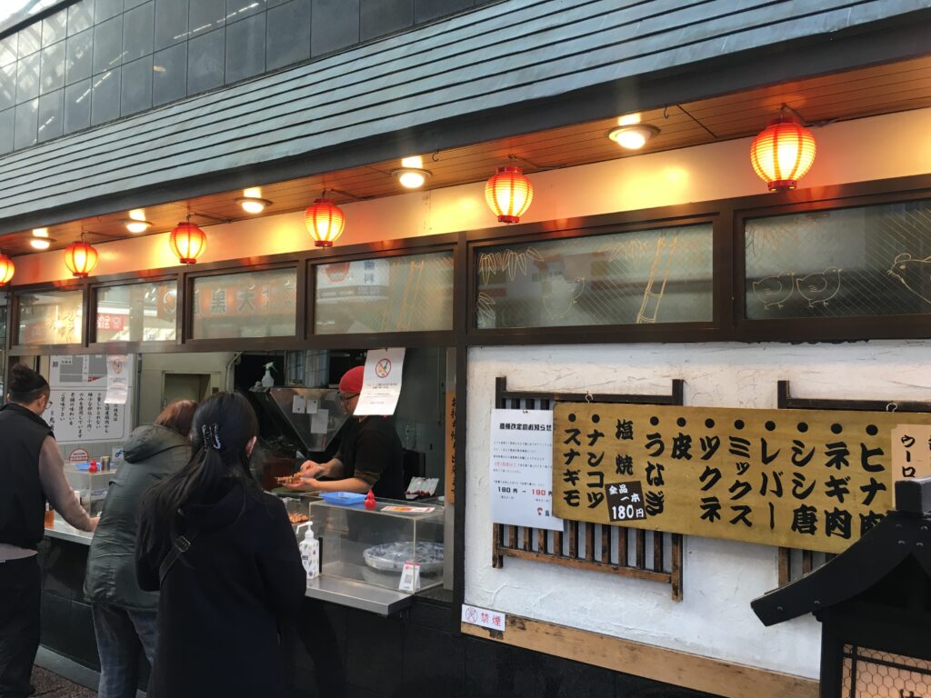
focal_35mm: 29
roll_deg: -1.1
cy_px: 349
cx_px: 466
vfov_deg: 48.2
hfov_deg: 61.7
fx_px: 780
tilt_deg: +2.6
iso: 25
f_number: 2.2
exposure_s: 1/30
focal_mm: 4.15
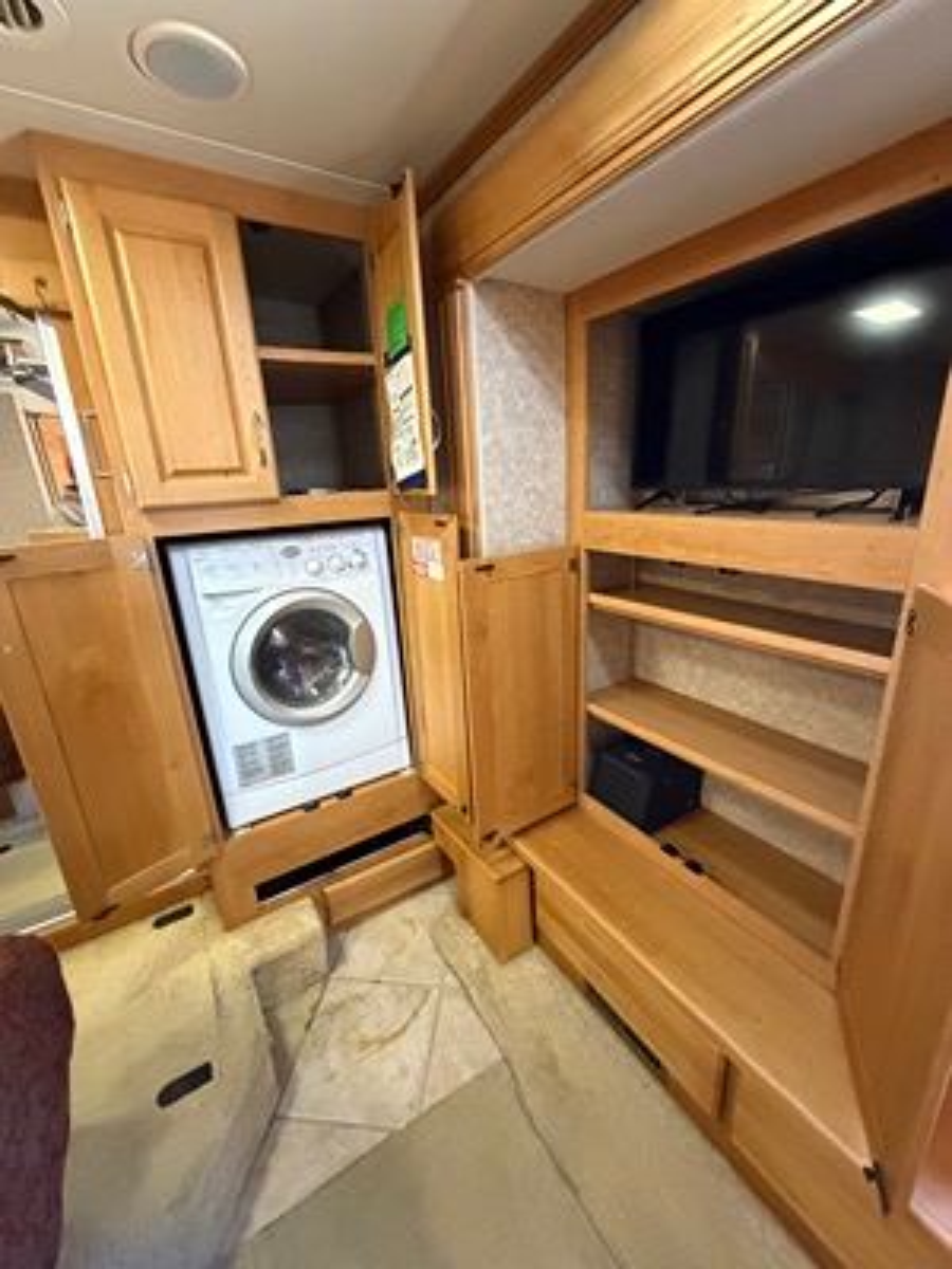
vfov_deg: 102.1
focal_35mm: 14
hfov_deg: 85.7
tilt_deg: -16.4
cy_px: 634
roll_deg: +2.2
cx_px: 476
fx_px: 513
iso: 1000
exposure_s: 1/60
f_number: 2.2
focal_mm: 2.22
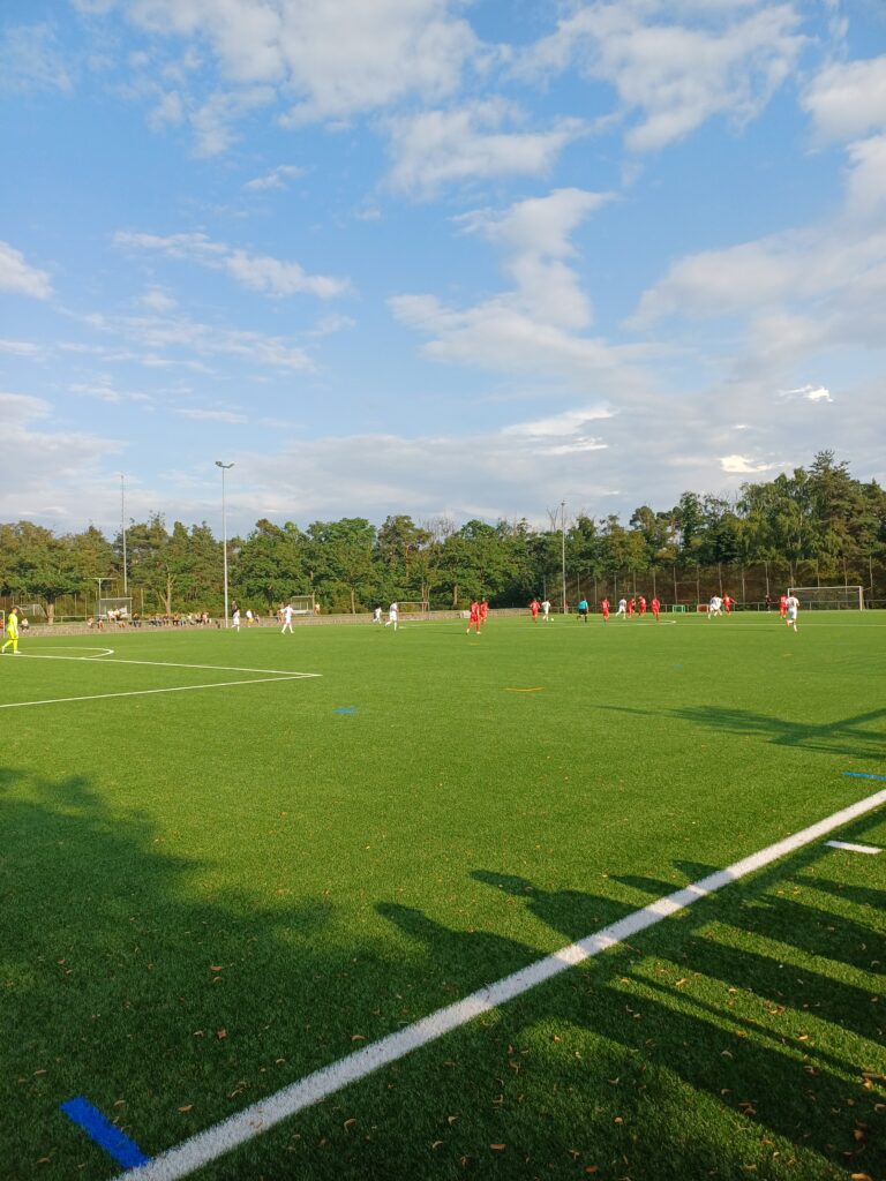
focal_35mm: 25
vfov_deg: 69.4
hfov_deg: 54.9
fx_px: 853
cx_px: 443
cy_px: 590
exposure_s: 1/898
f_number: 1.8
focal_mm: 4.65
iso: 50
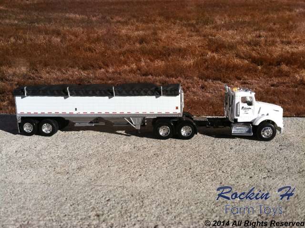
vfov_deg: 40.6
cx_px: 152
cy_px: 114
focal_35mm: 35
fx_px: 308
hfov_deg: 52.7
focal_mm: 3.85
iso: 80
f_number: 2.8
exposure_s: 1/1579
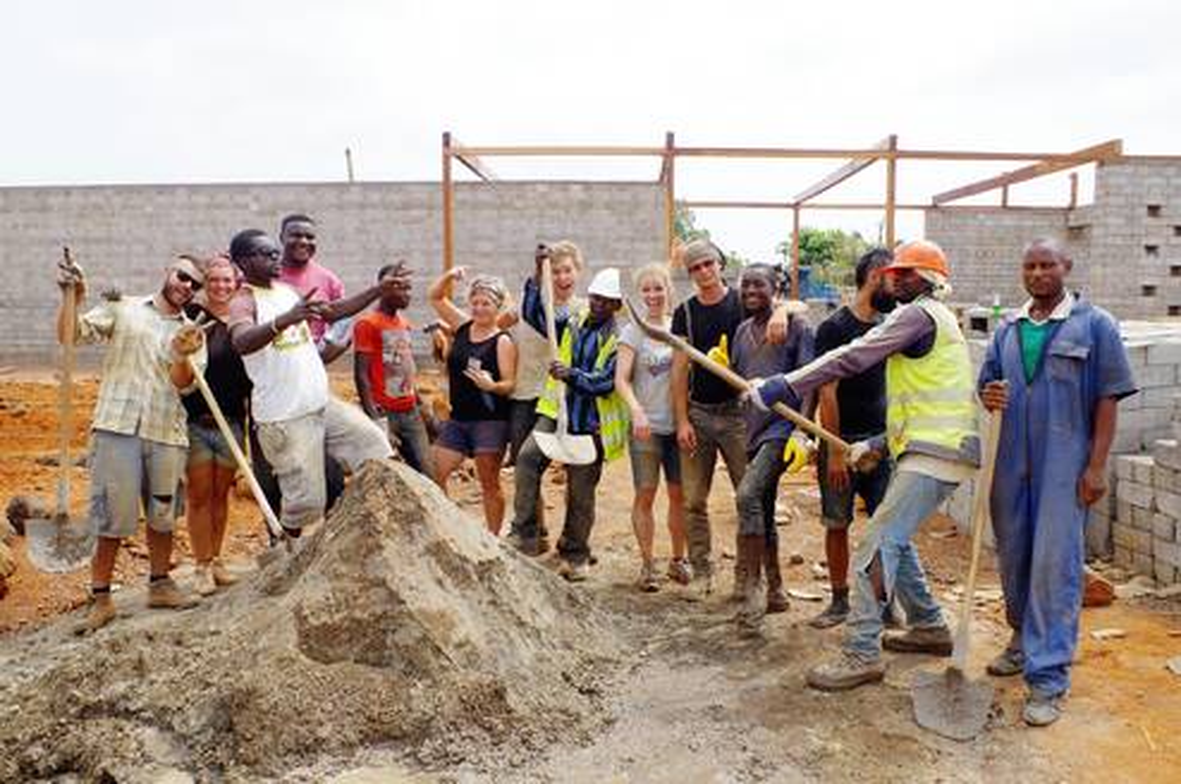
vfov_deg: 47.8
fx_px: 885
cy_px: 392
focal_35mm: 27
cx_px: 590
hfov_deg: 67.5
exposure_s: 1/125
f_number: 11
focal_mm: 18
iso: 400
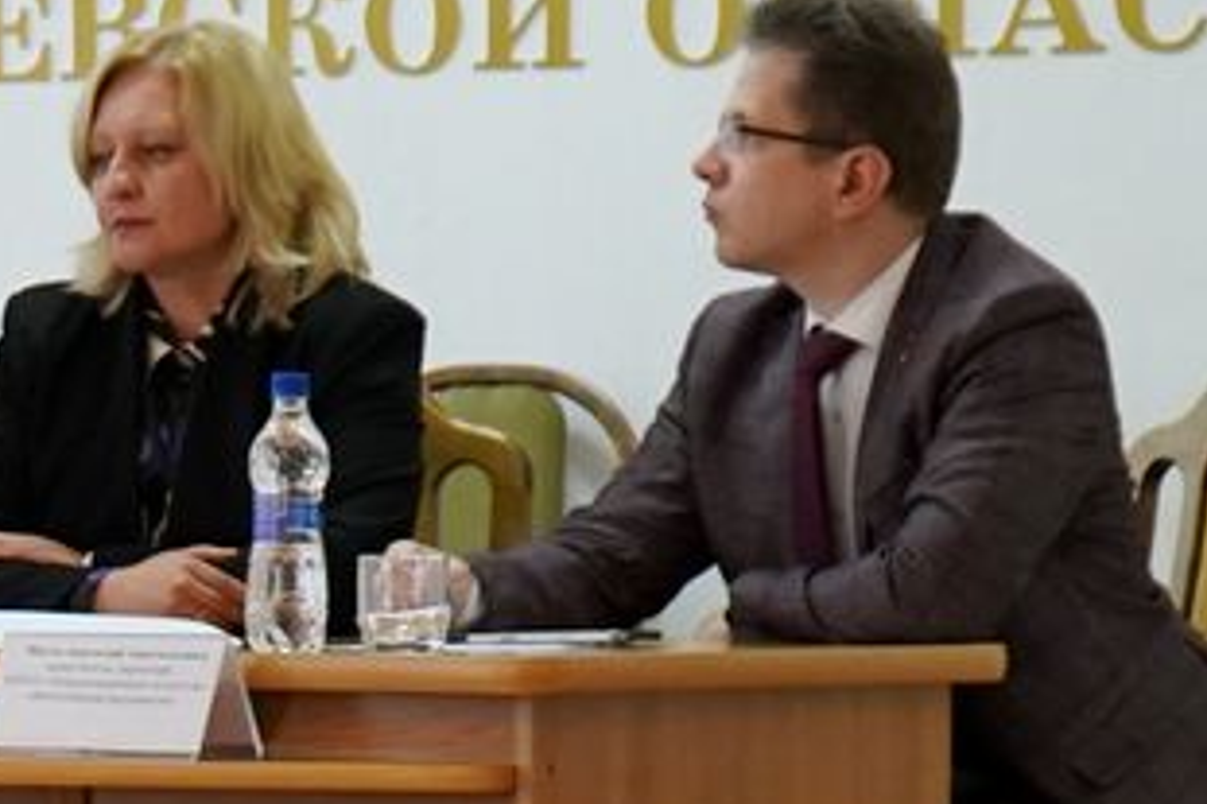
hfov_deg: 11.3
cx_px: -897
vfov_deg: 8.0
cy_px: 755
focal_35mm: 170
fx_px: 5696
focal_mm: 33
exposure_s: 1/160
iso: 1600
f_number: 4
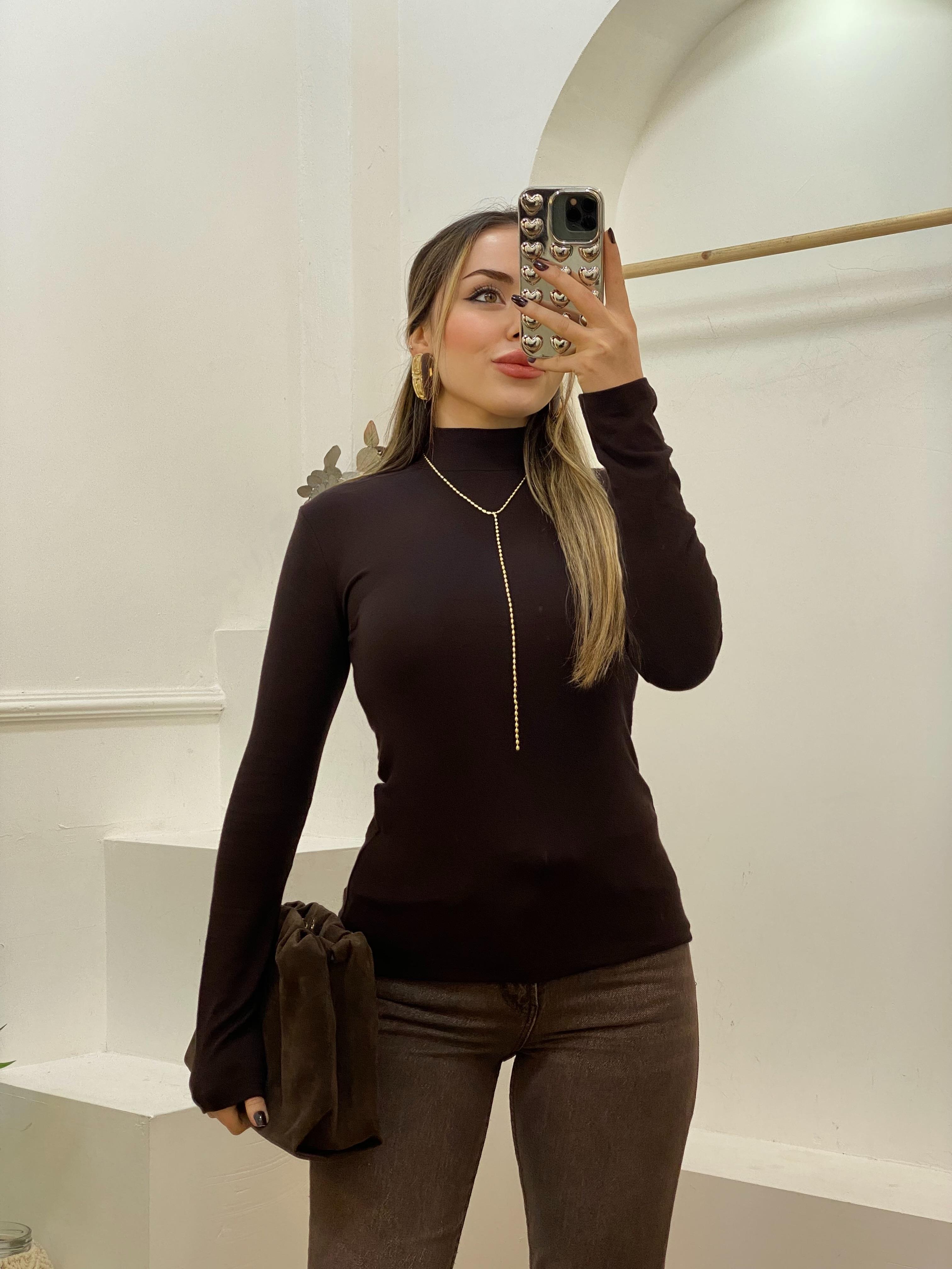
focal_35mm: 52
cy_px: 634
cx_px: 476
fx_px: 1907
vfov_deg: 36.8
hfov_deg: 28.0
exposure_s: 1/100
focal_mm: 6
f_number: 2
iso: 64
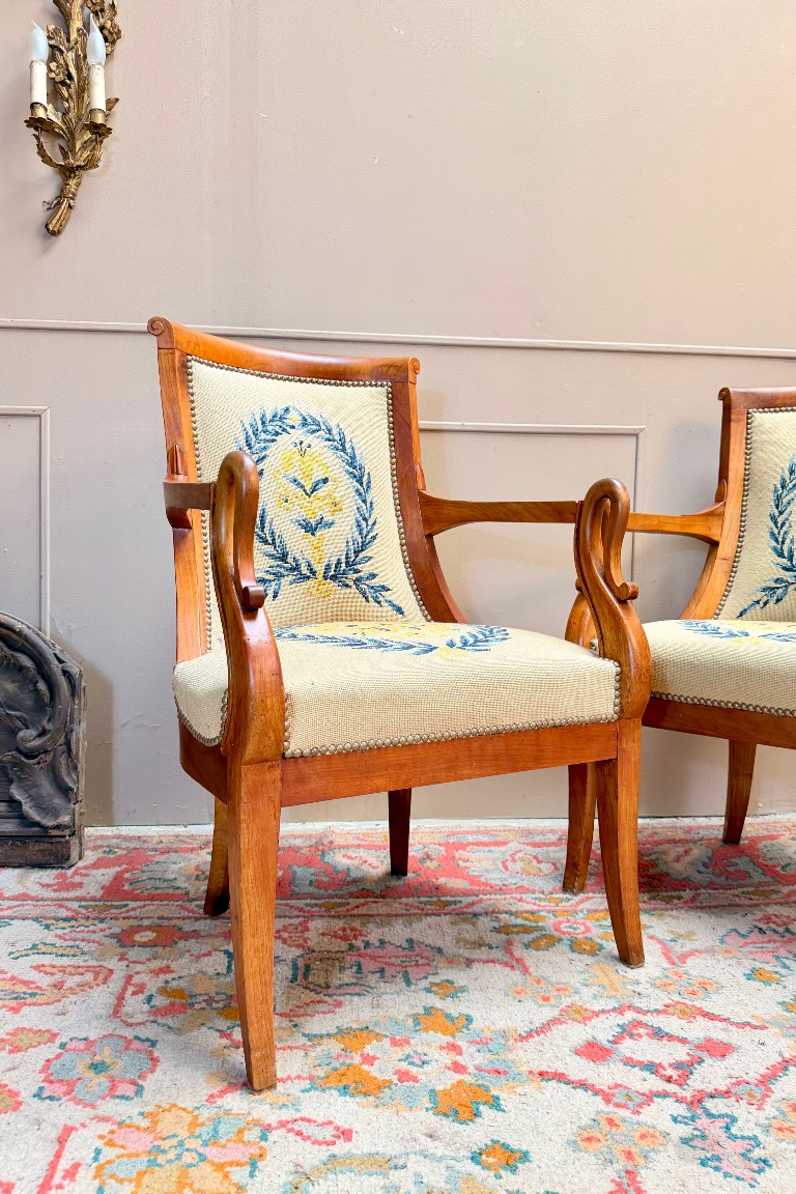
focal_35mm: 26
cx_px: 411
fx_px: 862
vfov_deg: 69.4
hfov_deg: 49.5
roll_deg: +0.0
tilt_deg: -4.3
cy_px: 603
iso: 200
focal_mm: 6.76
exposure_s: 1/94
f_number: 1.78
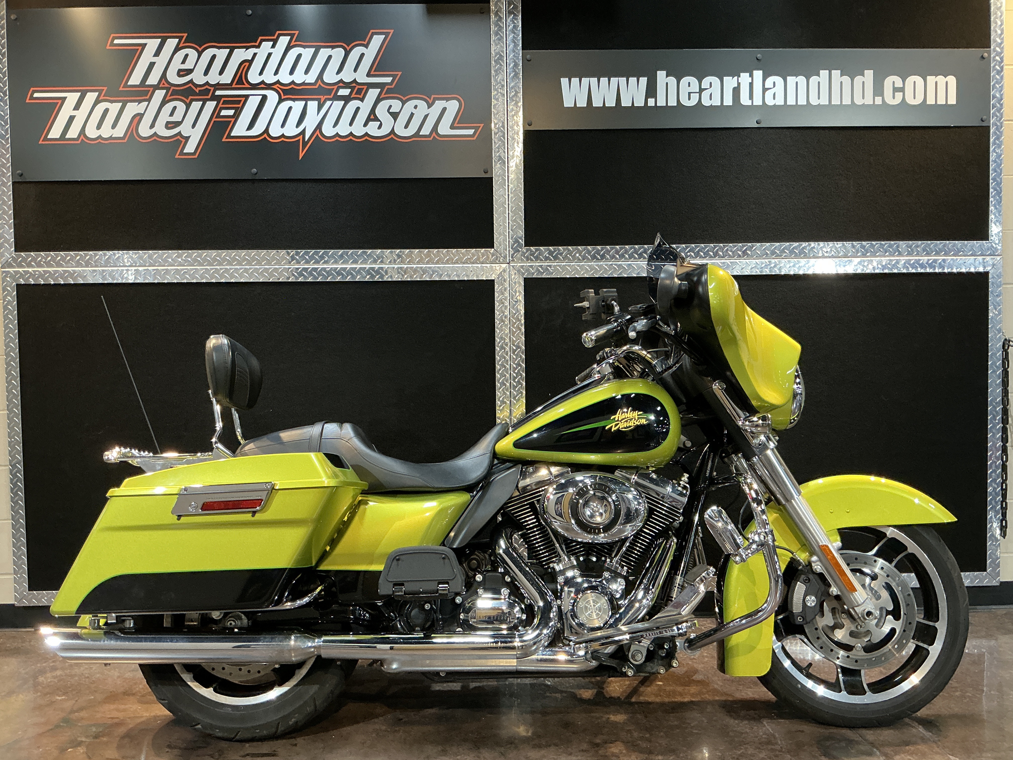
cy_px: 380
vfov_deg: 49.7
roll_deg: +1.4
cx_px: 506
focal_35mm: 28
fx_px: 819
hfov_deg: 63.4
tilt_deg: -3.6
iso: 160
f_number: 1.8
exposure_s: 1/60
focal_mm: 3
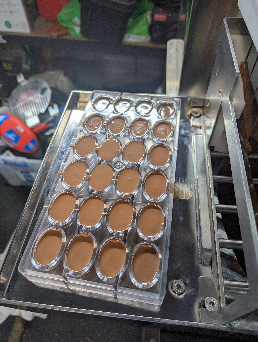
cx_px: 129
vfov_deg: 71.5
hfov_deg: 56.9
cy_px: 171
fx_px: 238
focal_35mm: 24
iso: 51
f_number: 1.85
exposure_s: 1/100
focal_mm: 6.81
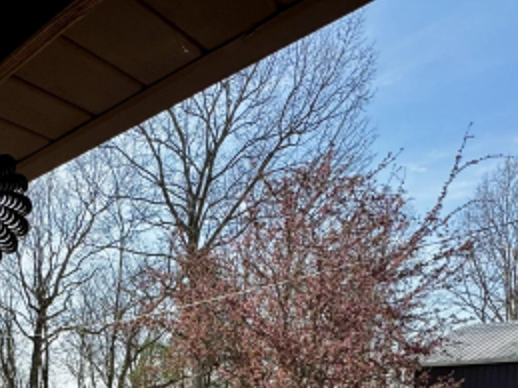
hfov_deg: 45.8
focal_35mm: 36
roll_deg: +1.2
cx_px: 39
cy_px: 472
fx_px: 538
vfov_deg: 32.4
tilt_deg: -7.9
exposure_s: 1/1063
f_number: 2.2
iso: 50
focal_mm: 2.22
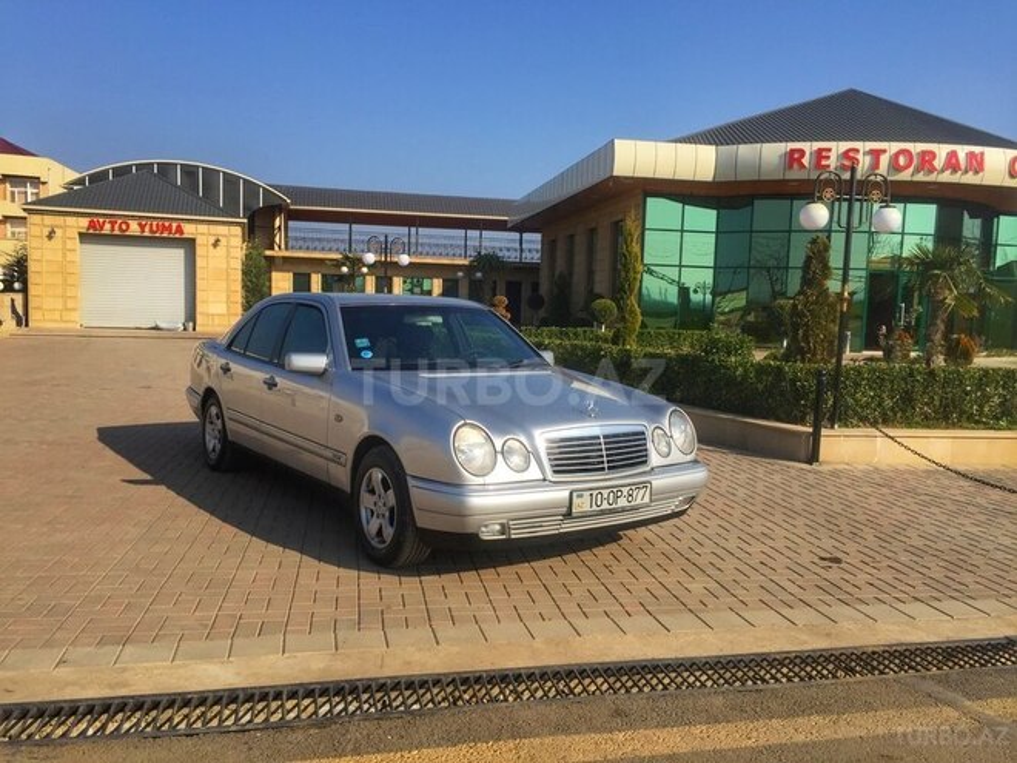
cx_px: 508
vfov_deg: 48.2
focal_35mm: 29
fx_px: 852
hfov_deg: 61.7
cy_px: 382
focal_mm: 4.15
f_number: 2.2
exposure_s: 1/2825
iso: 32
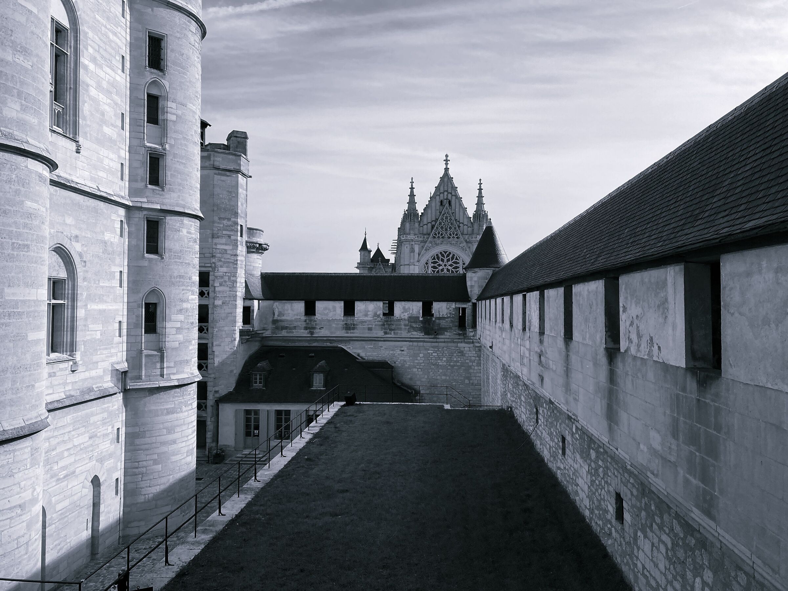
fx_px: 637
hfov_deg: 63.4
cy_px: 296
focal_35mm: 28
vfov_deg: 49.7
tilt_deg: +1.8
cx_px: 394
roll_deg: -0.7
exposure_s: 1/2703
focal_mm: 3.99
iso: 20
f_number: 1.8
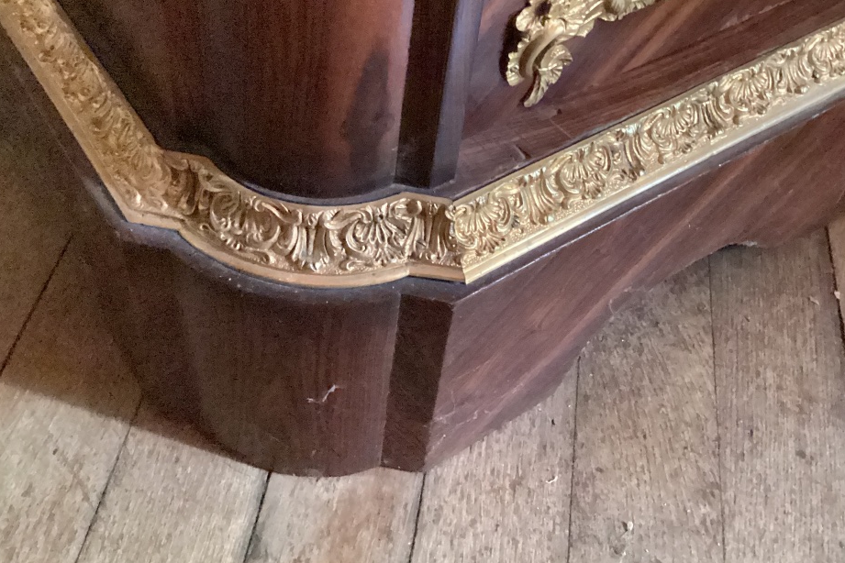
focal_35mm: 42
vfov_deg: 31.6
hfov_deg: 46.4
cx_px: 394
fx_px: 986
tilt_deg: -46.3
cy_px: 176
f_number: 2.4
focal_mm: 3.3
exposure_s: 1/17
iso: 800
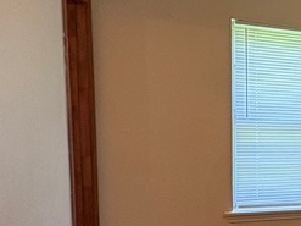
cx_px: 490
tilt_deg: -4.6
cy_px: 169
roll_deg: -1.5
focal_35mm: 58
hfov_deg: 23.6
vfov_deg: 24.9
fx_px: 504
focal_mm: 2.22
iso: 125
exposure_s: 1/60
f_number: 2.2
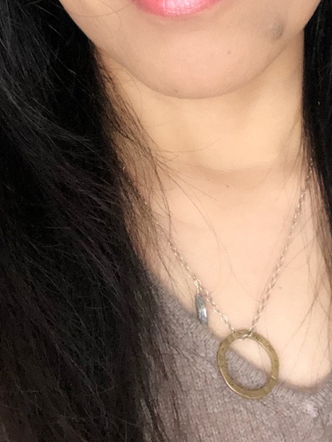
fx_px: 1035
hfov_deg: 18.2
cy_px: -31
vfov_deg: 22.8
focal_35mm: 81
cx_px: 177
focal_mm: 2.87
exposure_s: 1/50
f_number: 2.2
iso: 160
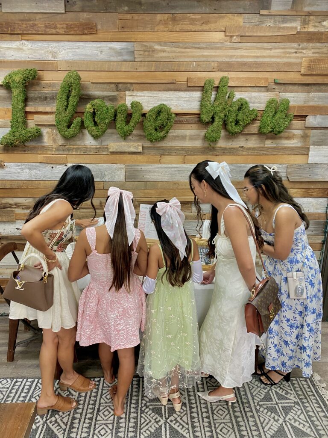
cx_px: 164
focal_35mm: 26
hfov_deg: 53.1
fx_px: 328
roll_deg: -1.6
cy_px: 219
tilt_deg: -17.7
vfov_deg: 67.3
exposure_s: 1/60
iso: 125
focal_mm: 4.25
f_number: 1.8
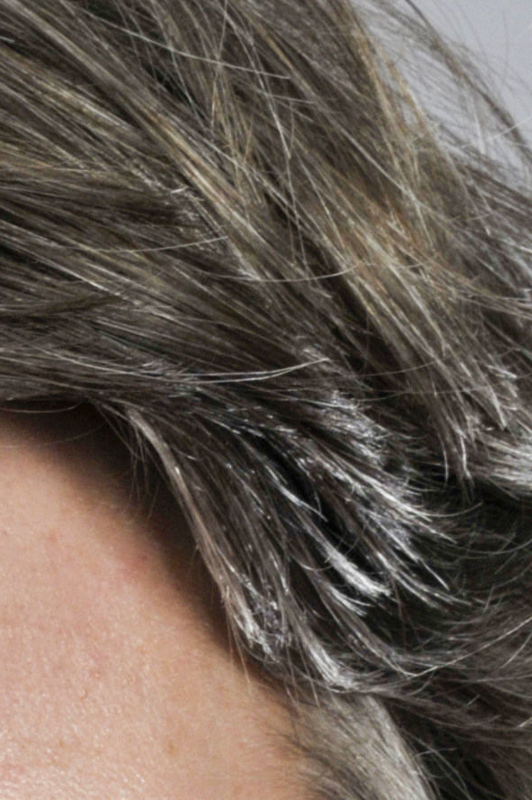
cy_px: 1437
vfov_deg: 3.4
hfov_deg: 2.2
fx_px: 13583
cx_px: -235
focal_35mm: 611
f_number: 14
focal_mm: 85
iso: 200
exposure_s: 1/200
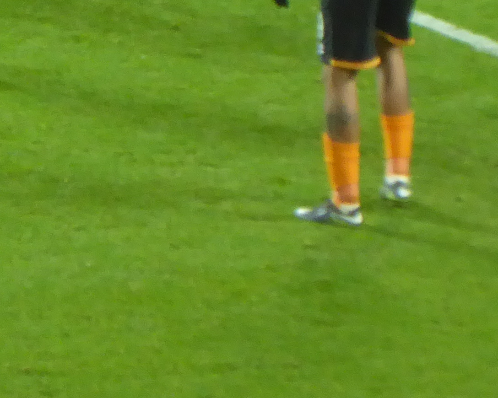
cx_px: -476
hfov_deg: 1.0
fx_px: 28736
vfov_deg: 0.8
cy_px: -324
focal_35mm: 1950
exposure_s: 1/30
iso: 400
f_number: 6
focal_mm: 71.7
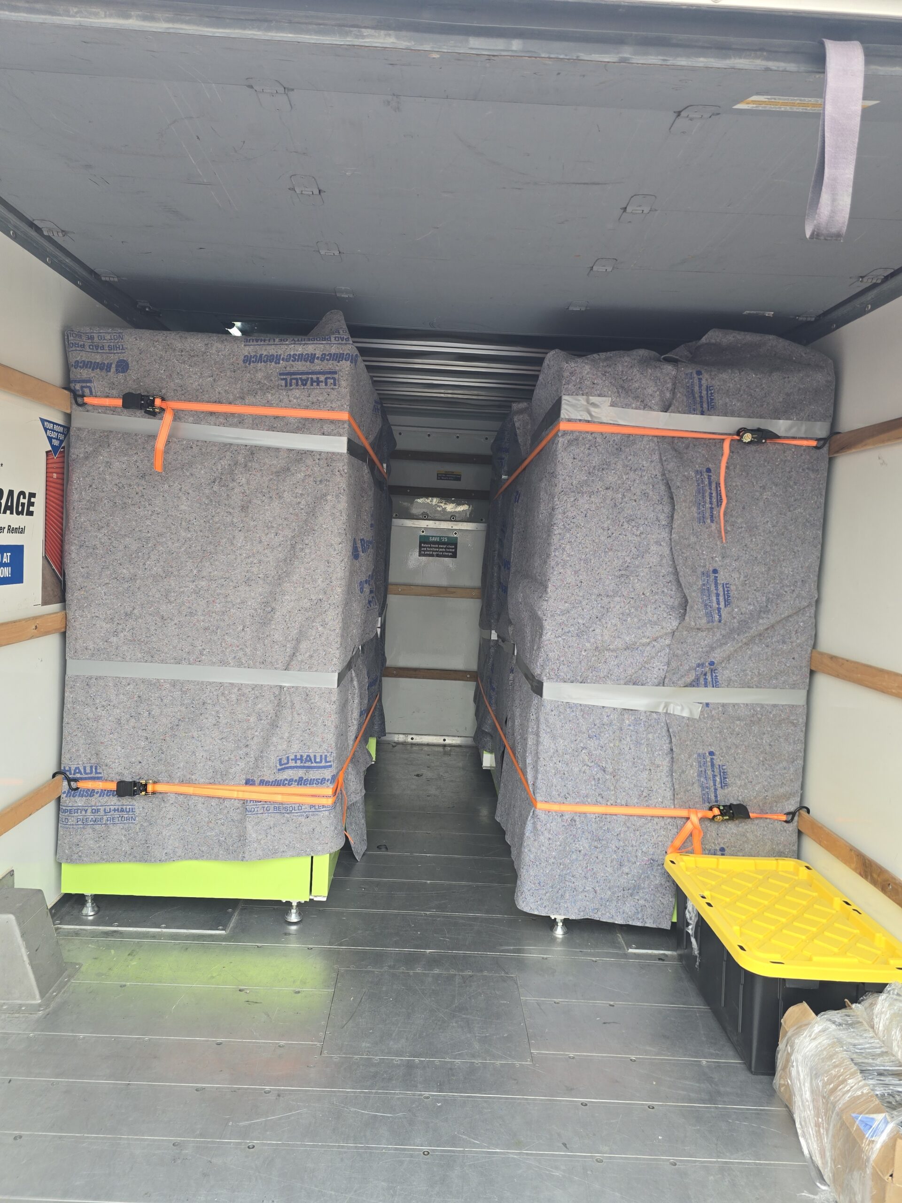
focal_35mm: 23
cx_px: 451
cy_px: 602
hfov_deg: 58.9
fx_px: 799
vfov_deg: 73.9
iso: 32
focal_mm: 6.3
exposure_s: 1/180
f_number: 1.7
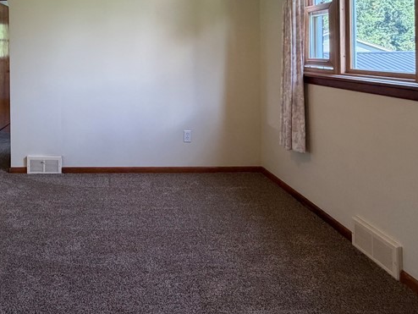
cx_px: 102
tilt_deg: -0.4
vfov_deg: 45.2
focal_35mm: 29
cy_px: 52
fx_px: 350
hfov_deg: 58.3
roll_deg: +0.4
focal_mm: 2.22
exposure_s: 1/120
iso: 250
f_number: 2.2
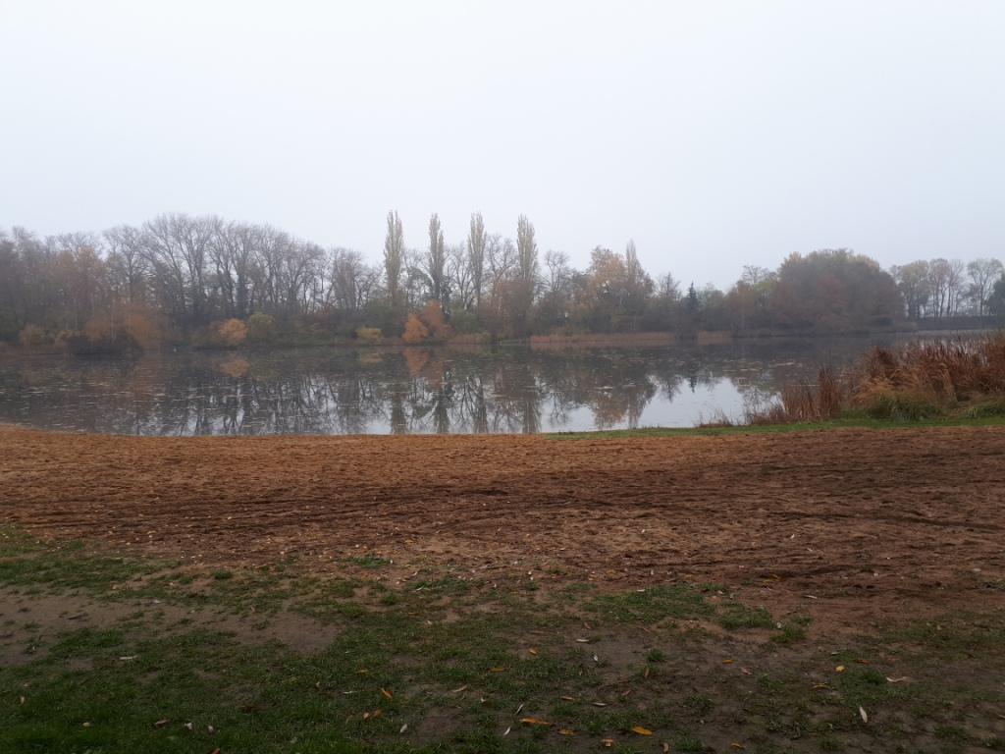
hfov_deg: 65.3
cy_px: 377
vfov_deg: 51.4
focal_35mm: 27
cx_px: 502
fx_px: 784
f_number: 1.9
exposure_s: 1/234
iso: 40
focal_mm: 3.6
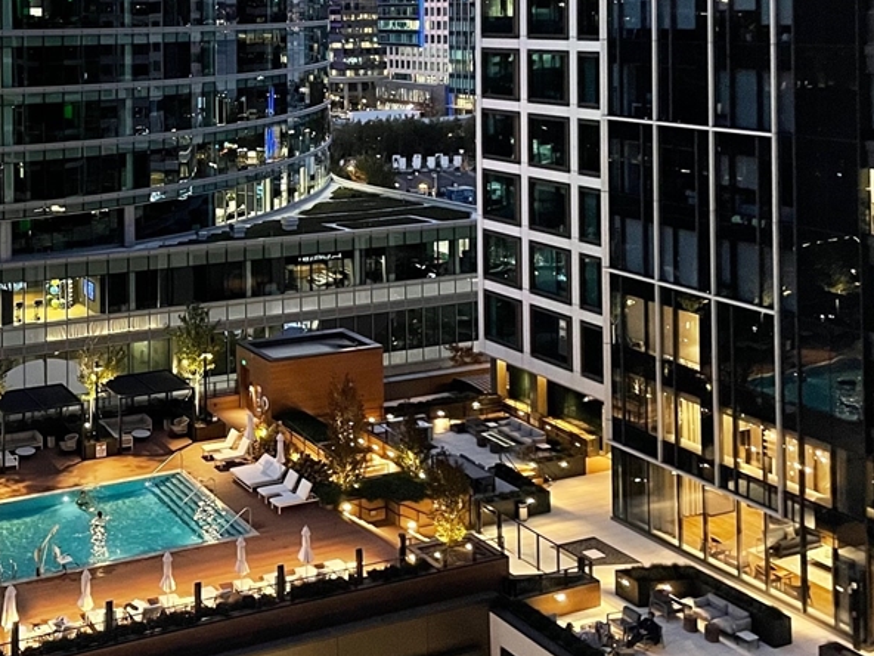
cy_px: 263
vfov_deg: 32.1
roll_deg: +0.8
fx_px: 1136
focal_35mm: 45
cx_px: 145
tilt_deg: -12.2
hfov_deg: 40.0
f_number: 1.6
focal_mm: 4.2
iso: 800
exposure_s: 1/30
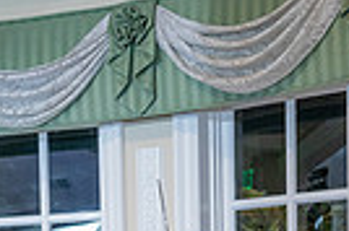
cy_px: 391
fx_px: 1007
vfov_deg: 12.2
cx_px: 81
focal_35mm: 104
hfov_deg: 19.5
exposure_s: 1/160
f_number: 3.2
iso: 640
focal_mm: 24
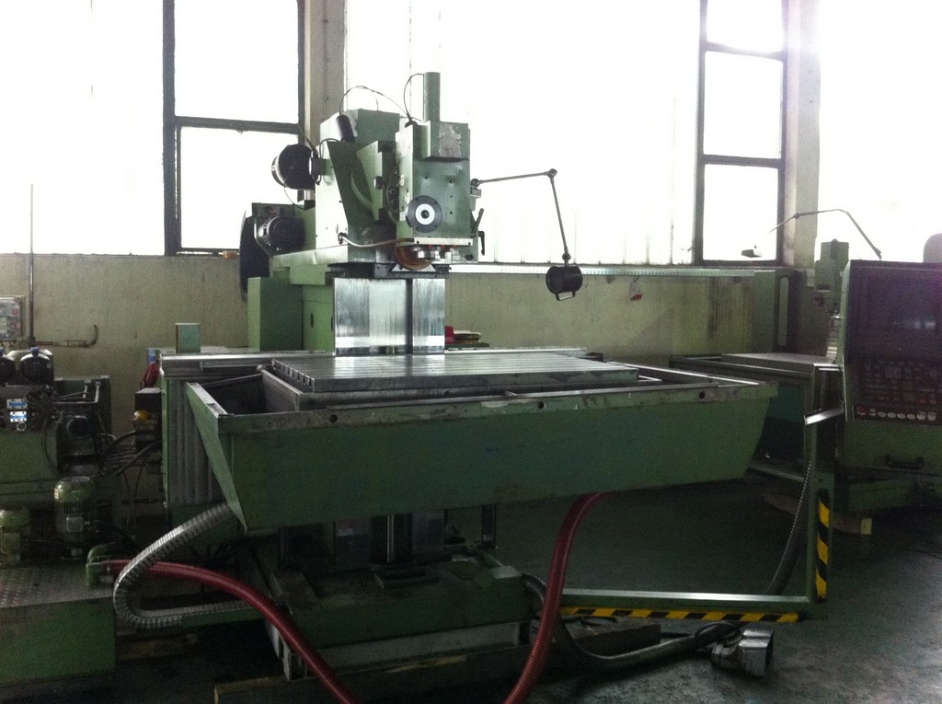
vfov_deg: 40.6
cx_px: 471
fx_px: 951
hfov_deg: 52.7
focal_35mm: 35
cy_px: 352
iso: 400
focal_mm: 3.85
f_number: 2.8
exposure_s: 1/15
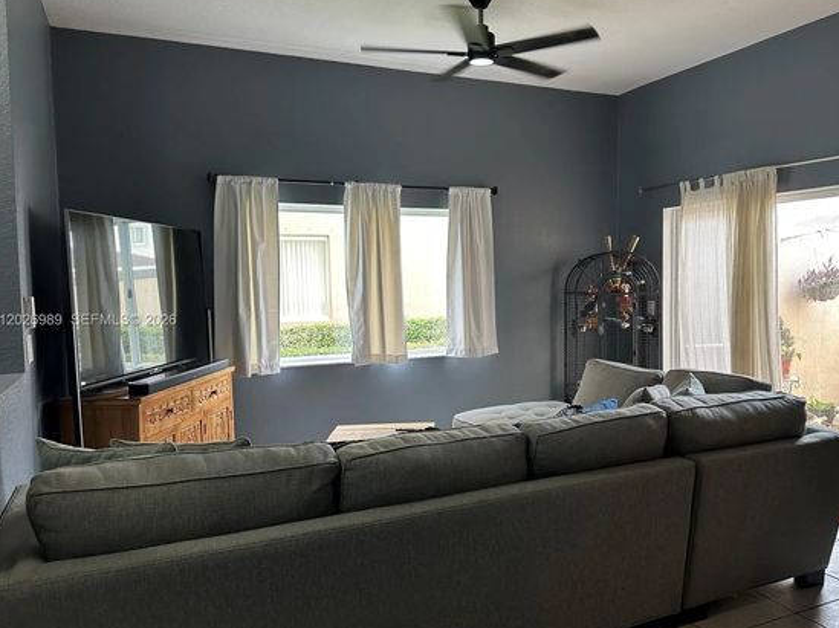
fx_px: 678
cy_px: 321
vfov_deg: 49.7
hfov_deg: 63.2
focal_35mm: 28
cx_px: 475
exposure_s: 1/120
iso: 125
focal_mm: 6.86
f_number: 1.78
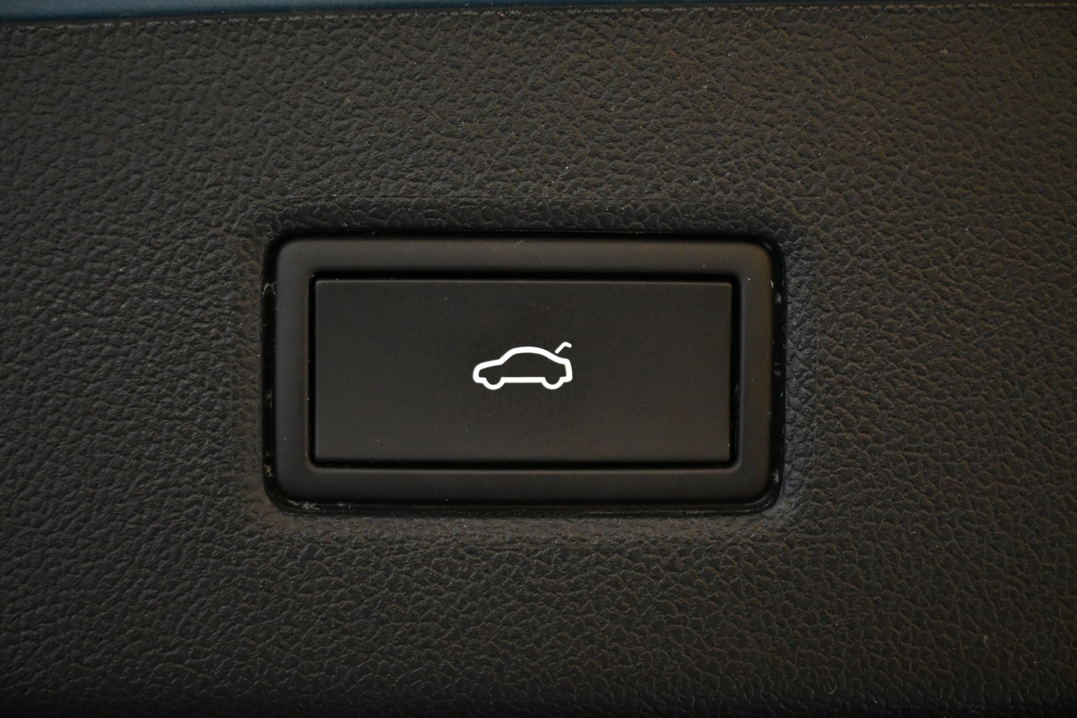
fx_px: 1526
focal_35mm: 51
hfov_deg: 38.9
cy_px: 359
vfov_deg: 26.5
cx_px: 538
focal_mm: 34
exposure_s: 1/50
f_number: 5
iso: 4500
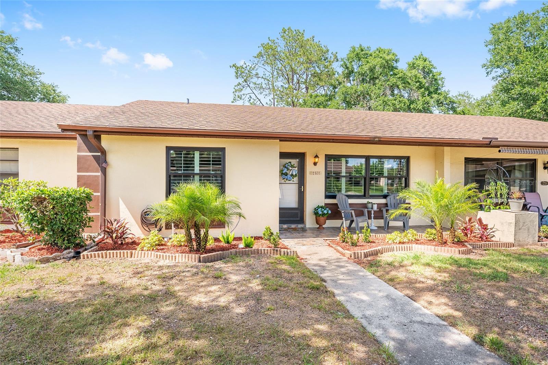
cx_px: 274
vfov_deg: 61.9
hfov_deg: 84.0
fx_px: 304
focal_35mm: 20
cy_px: 182
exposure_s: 1/400
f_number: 6.3
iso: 200
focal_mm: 20
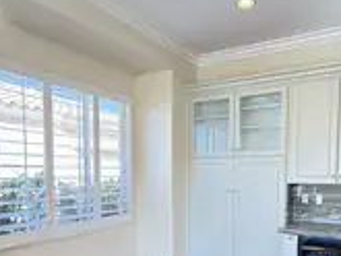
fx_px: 335
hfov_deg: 53.9
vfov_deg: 40.4
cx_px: 176
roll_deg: +0.0
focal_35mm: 34
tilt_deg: -5.7
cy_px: 198
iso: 160
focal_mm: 2.22
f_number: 2.2
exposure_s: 1/120
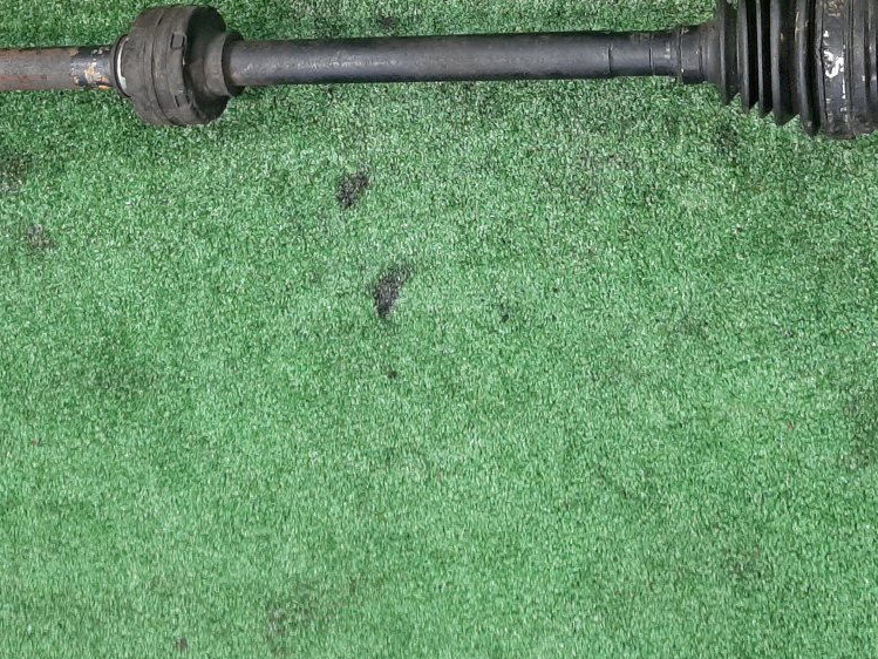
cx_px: 389
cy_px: 50
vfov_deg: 27.9
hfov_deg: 38.1
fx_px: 1268
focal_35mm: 50
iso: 208
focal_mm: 3.93
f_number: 1.7
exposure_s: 1/33
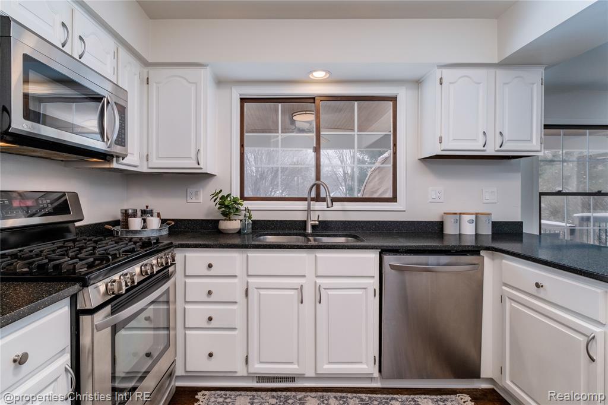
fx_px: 287
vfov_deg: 70.4
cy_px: 202
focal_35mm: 17
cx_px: 304
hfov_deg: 93.3
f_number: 7.1
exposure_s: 1/250
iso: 640
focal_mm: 11.5
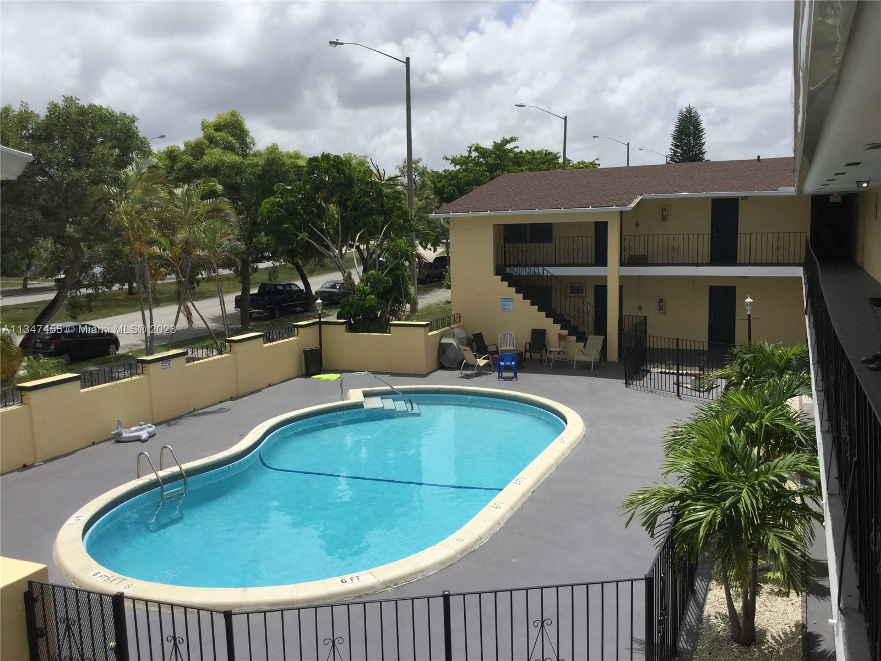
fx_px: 789
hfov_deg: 58.4
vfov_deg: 45.4
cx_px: 440
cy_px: 330
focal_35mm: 31
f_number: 2.4
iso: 25
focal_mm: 3.3
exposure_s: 1/2469
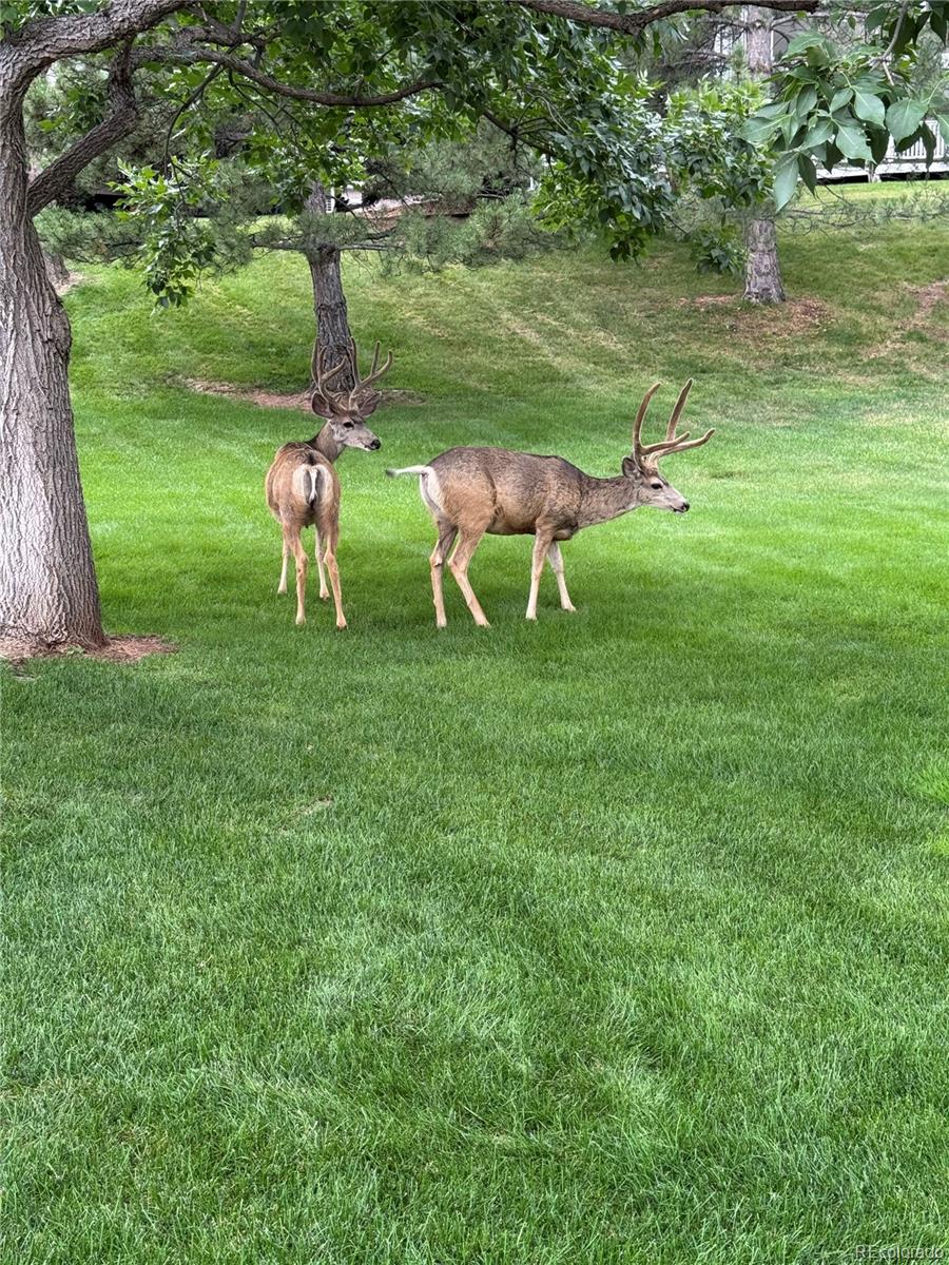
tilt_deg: -9.7
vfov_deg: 39.7
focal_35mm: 48
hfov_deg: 30.3
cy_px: 632
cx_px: 474
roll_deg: +1.5
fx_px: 1755
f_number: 1.78
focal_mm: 6.76
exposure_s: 1/161
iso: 64
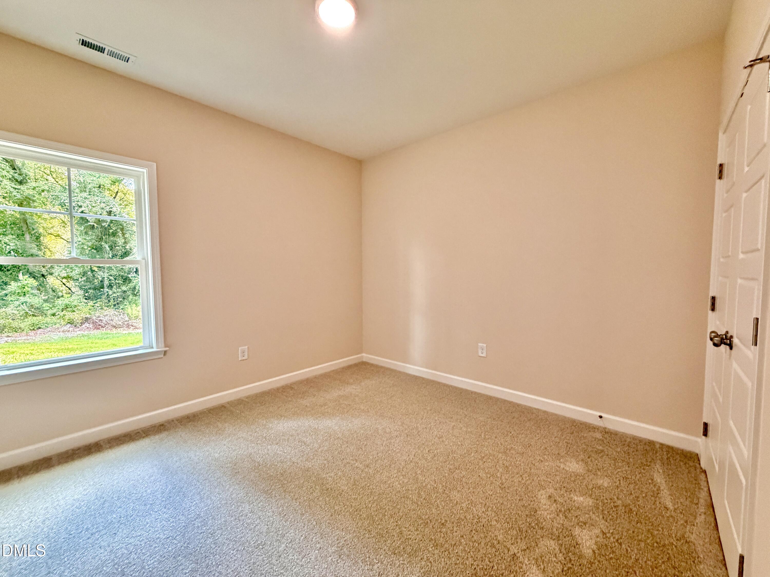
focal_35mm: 14
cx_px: 385
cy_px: 288
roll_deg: +0.1
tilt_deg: -2.6
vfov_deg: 85.7
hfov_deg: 102.1
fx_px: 311
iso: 320
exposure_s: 1/120
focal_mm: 2.22
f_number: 2.2
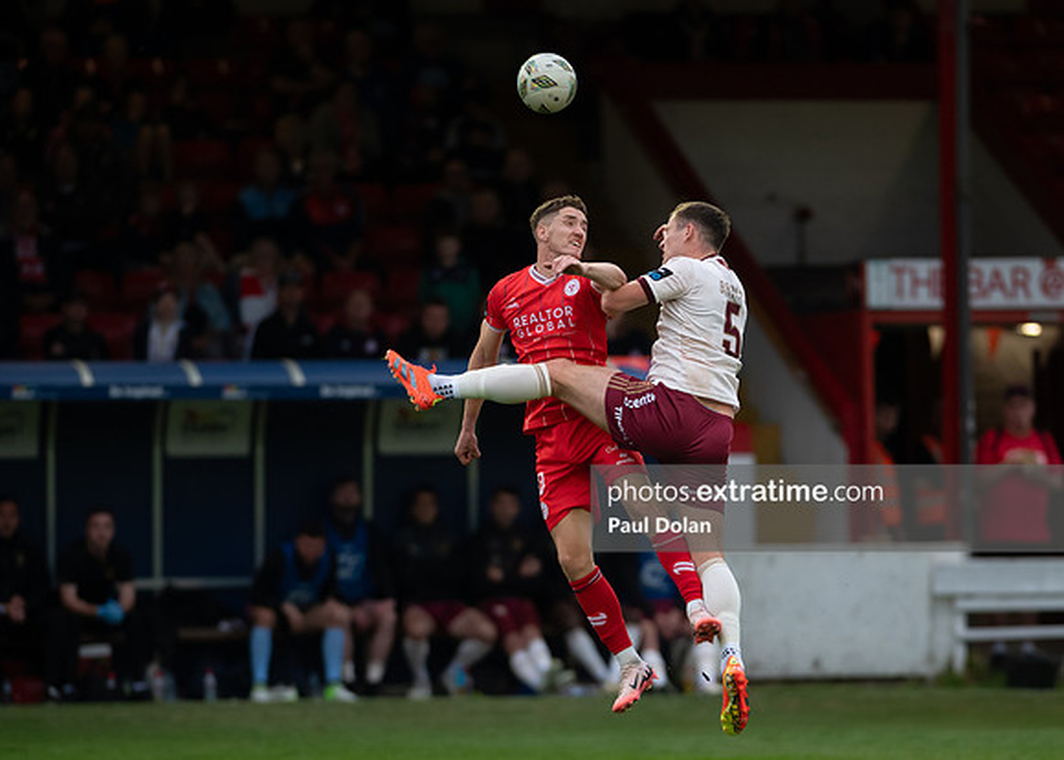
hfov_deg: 5.1
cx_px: 722
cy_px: 438
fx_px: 12021
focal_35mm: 398
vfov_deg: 3.6
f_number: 2.8
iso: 1600
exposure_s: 1/1250
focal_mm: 300
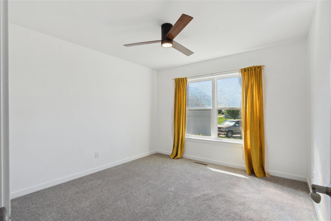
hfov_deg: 96.7
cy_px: 110
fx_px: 147
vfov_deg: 73.7
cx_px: 166
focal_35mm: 16
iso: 400
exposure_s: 1/100
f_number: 9
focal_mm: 16
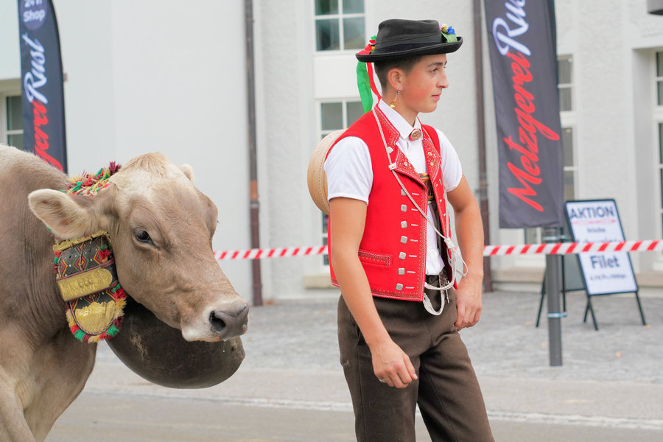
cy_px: 221
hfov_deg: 23.9
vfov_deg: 16.1
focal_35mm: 85
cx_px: 332
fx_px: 1565
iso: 800
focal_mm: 85
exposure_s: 1/800
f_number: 5.6
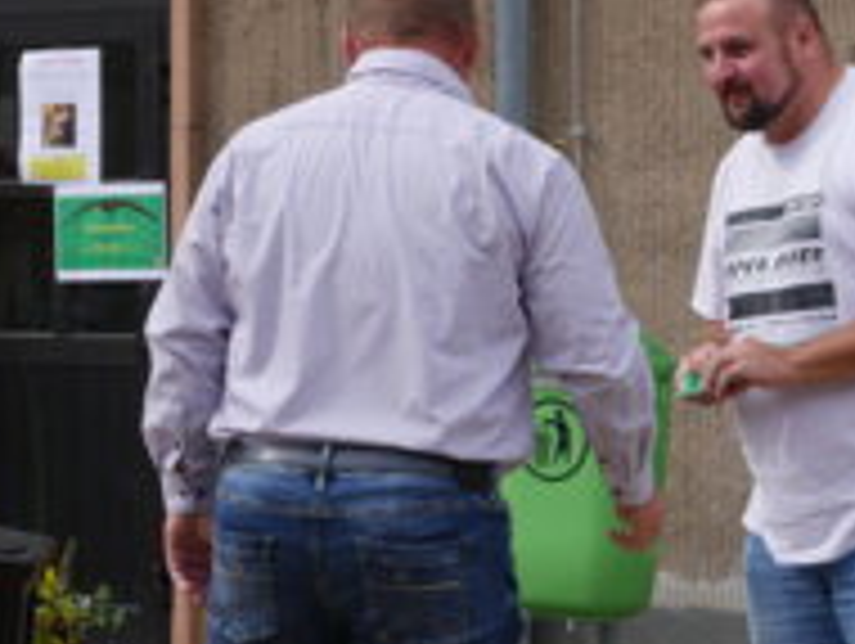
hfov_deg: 16.1
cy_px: 311
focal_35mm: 122
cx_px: 639
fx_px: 3017
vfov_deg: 12.2
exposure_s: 1/250
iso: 200
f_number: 8
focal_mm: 29
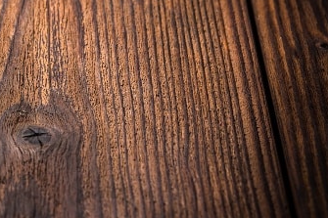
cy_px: -31
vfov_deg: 7.9
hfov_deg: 11.5
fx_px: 1566
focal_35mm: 172
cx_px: -136
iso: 125
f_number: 9
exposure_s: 1/5
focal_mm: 60
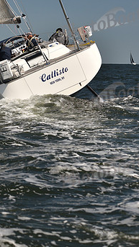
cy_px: 70
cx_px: 23
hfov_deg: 9.7
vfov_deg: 17.2
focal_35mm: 124
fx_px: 812
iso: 250
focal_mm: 70
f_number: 4
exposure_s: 1/1600
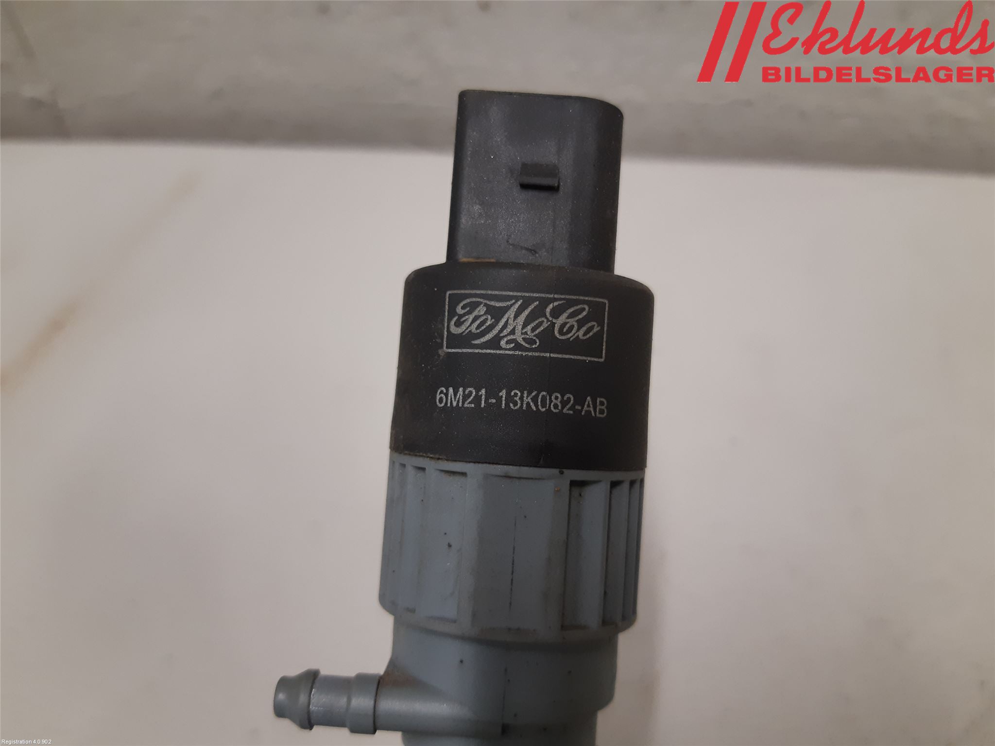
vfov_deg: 53.1
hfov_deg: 67.3
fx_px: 747
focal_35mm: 26
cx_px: 498
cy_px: 373
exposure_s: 1/50
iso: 160
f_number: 1.7
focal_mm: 3.93
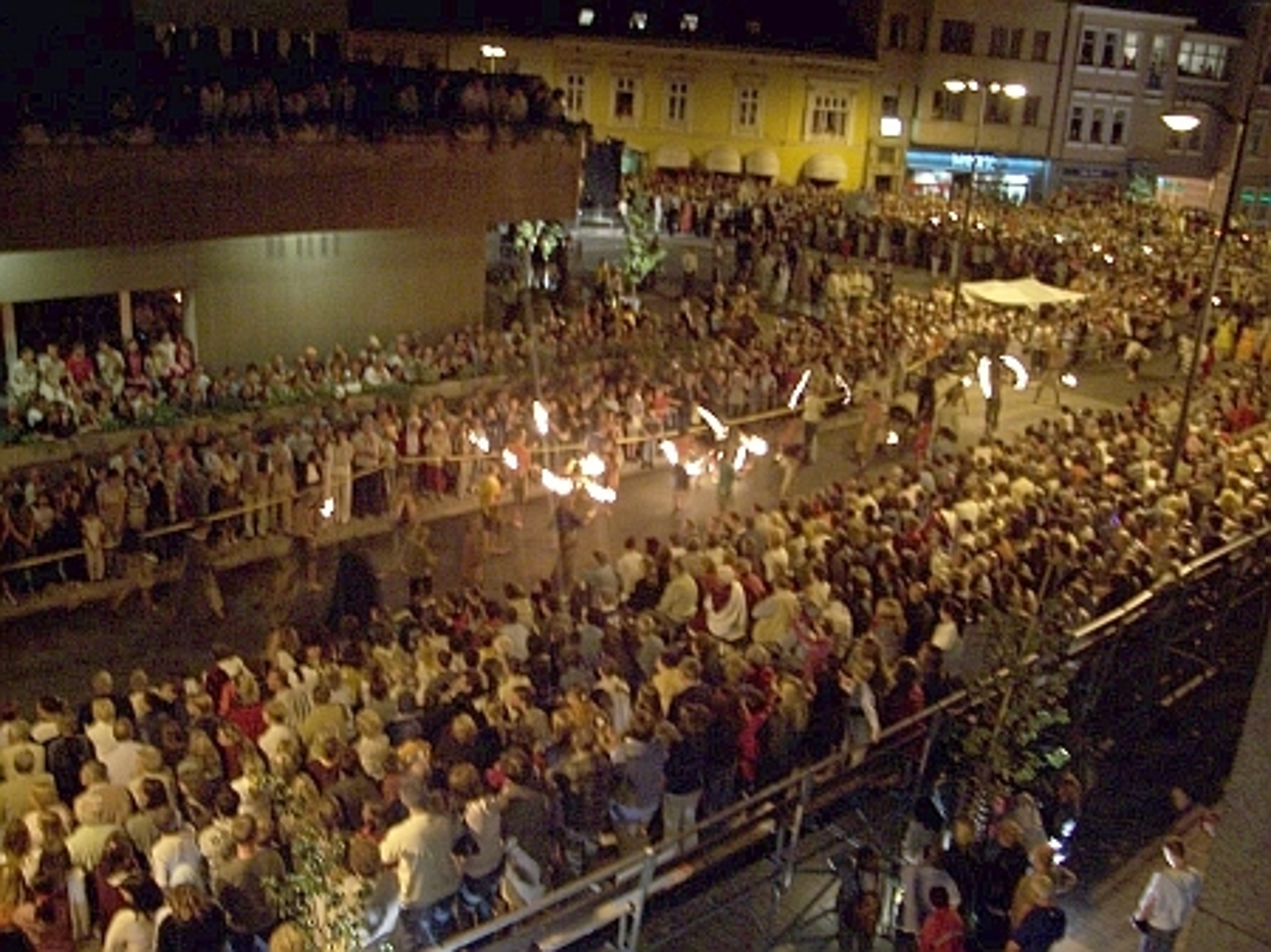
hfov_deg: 54.0
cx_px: 636
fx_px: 1248
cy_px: 476
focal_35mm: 34
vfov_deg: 41.8
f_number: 2.7
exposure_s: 1/8
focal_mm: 5.6
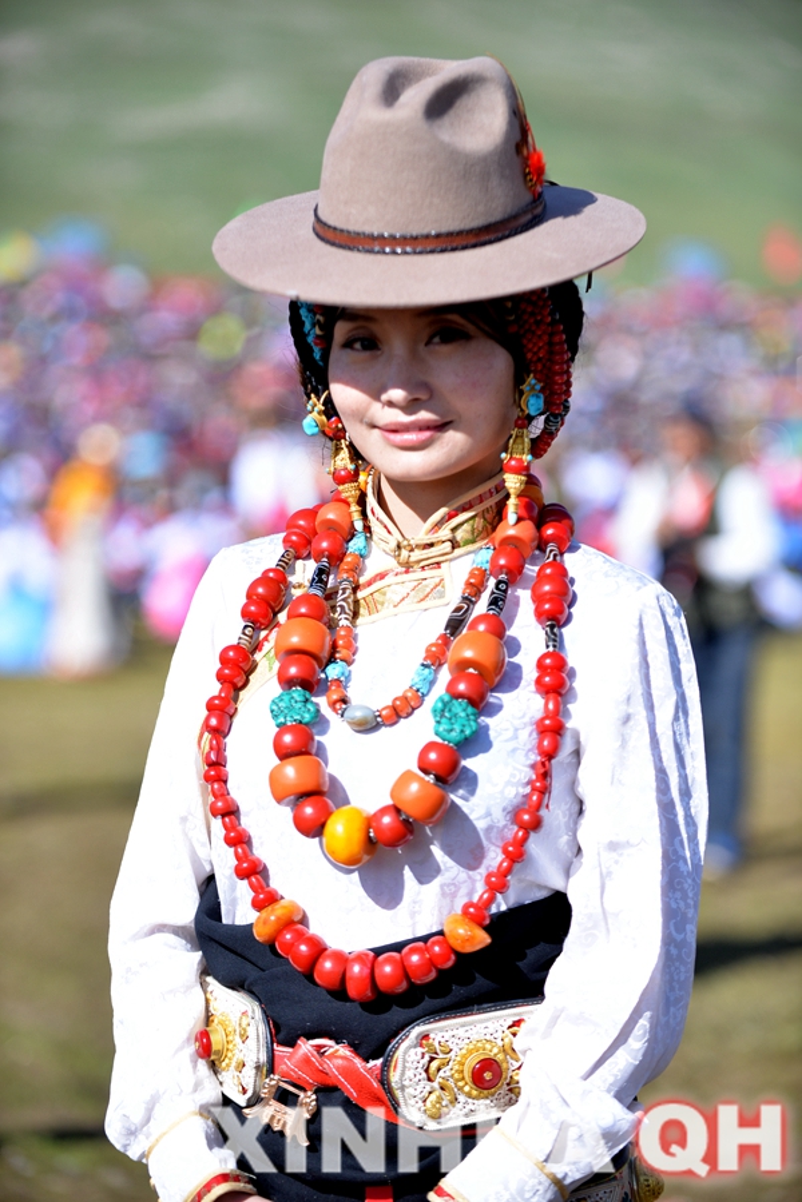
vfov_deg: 20.0
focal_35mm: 102
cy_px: 601
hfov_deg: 13.4
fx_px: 3408
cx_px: 401
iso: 200
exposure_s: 1/2000
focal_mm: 102
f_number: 2.8
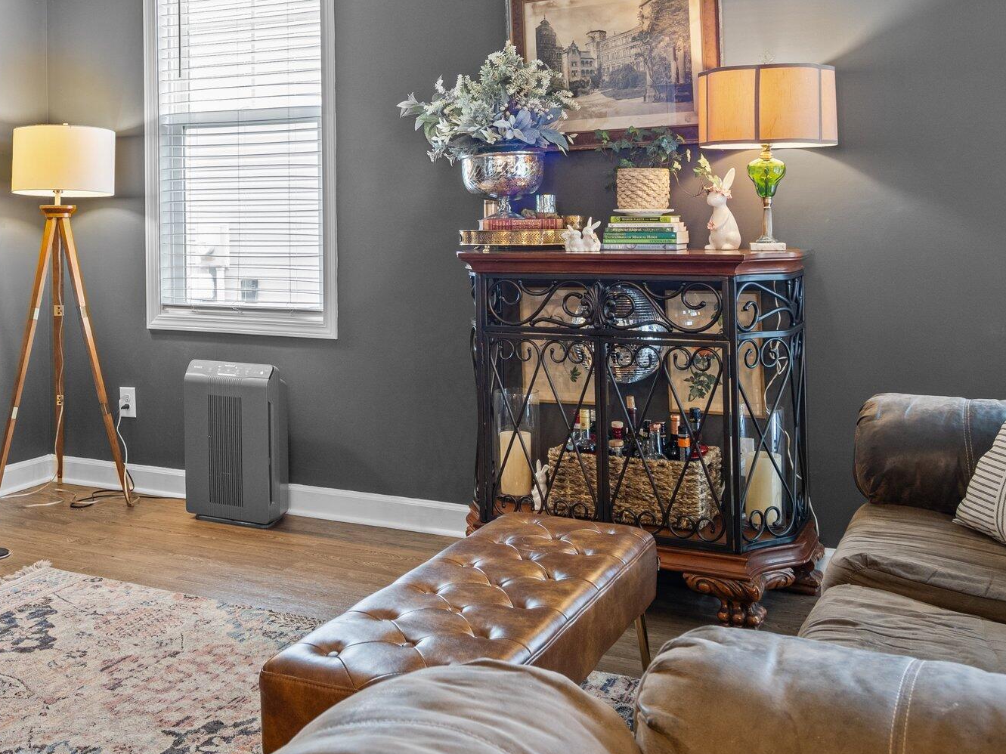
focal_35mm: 40
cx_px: 292
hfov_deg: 45.7
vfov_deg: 35.5
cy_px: 229
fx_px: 1162
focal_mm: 13
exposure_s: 1/3
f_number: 4
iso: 200
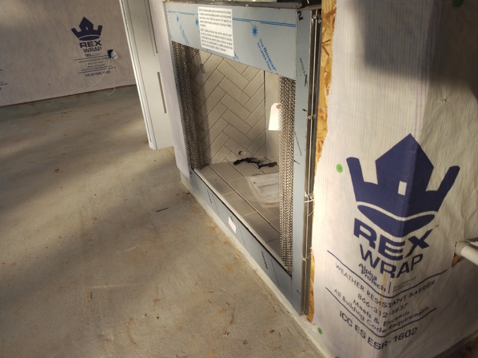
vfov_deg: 66.0
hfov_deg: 81.7
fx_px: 276
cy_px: 179
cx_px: 239
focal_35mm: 20
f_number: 2
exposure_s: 1/459
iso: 100
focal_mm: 3.54
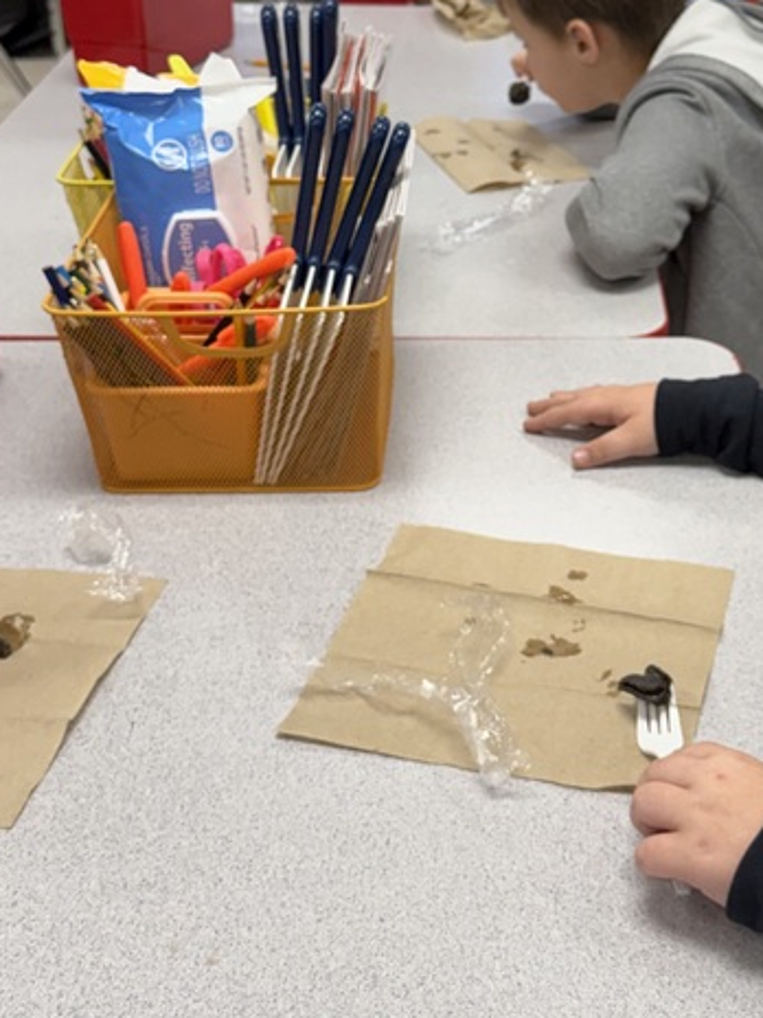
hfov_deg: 27.2
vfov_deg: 36.0
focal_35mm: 53
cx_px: 563
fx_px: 1558
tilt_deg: -26.7
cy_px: 404
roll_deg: -0.5
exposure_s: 1/120
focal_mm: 6.76
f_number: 1.78
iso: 160
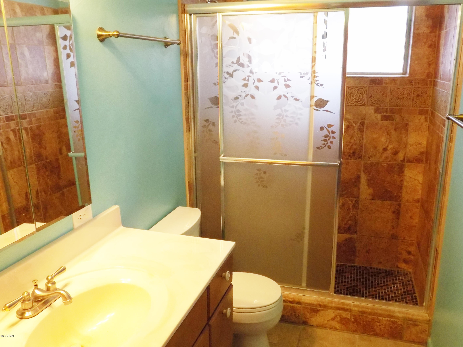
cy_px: 174
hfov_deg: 60.0
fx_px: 401
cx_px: 232
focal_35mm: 30
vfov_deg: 46.8
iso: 360
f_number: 3.3
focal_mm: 5.3
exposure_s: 1/30
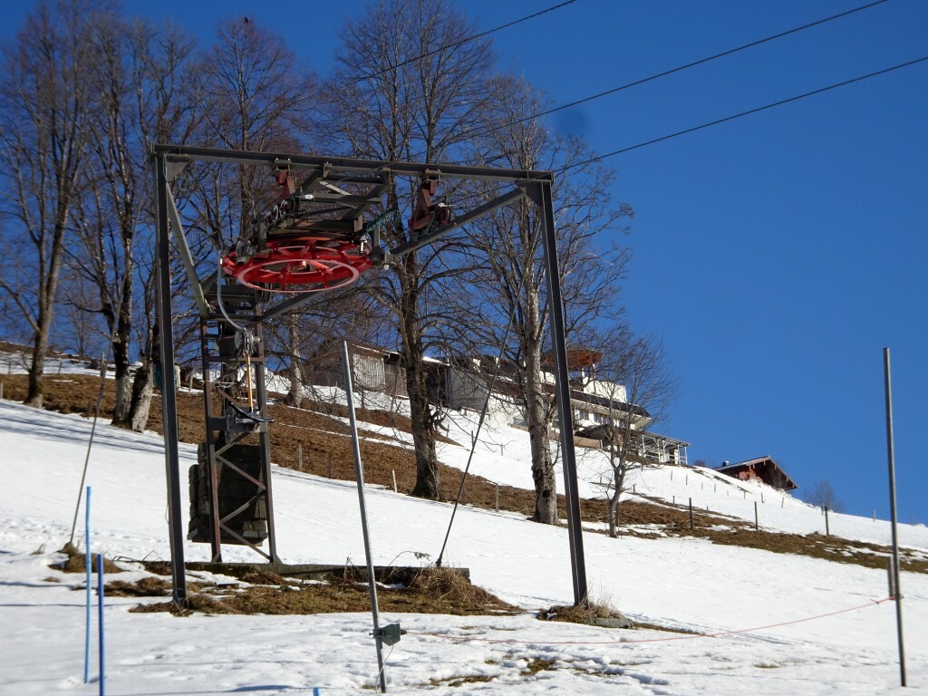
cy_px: 348
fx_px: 2895
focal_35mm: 108
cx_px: 464
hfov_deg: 18.2
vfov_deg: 13.7
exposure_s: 1/500
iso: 80
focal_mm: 18.53
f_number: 5
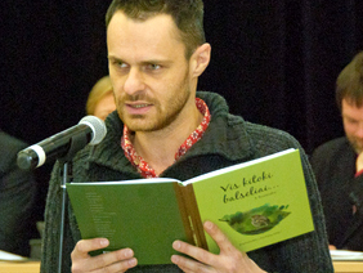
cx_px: 148
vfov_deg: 6.2
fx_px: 2537
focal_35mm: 242
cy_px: 136
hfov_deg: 8.2
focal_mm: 105
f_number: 5.3
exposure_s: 1/60
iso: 800
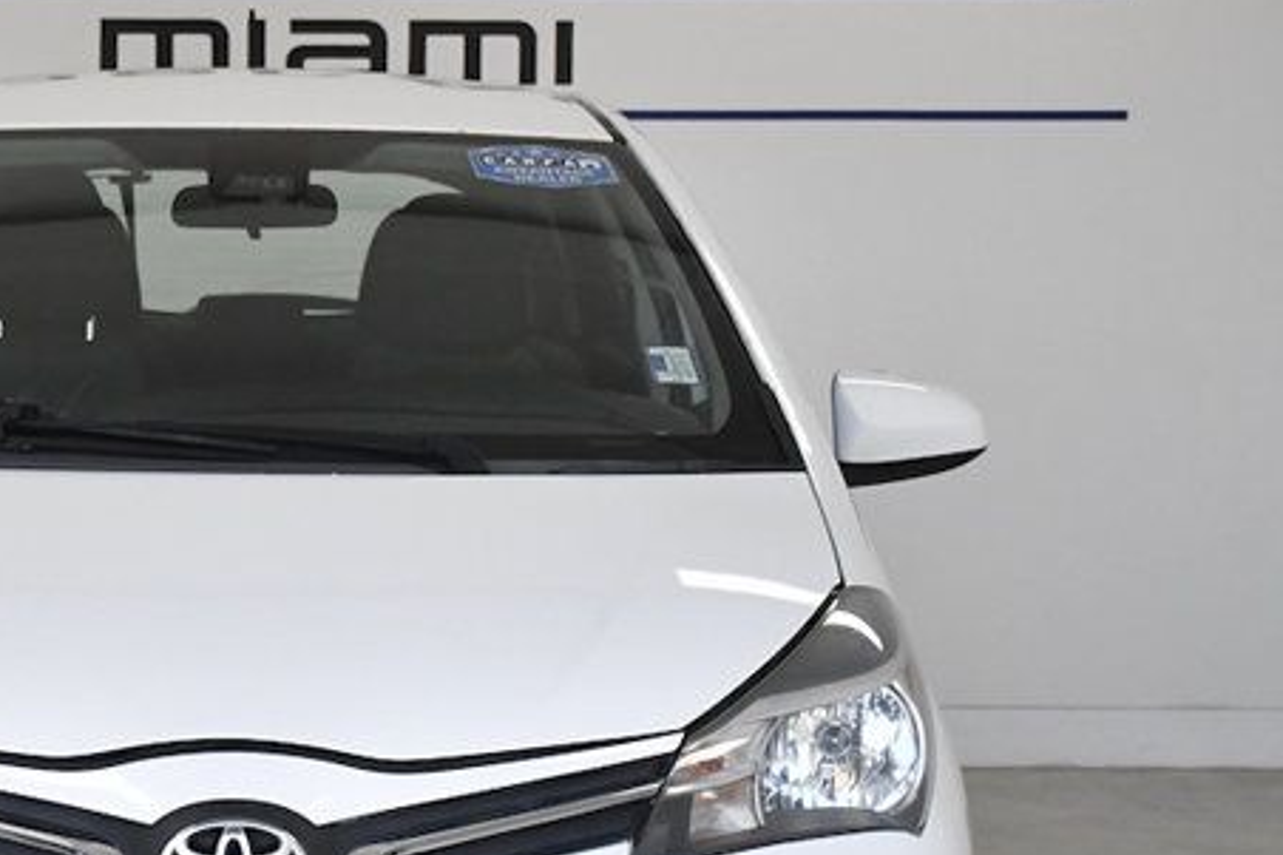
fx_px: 3634
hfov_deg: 19.8
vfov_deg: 13.4
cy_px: 635
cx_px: 241
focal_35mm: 102
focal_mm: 30
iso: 2500
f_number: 4
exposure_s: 1/5000
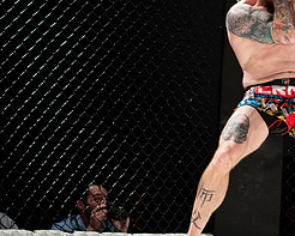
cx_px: 319
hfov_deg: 12.2
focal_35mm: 155
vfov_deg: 9.9
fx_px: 1354
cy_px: 47
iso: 1250
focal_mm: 70
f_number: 2.8
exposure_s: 1/1000
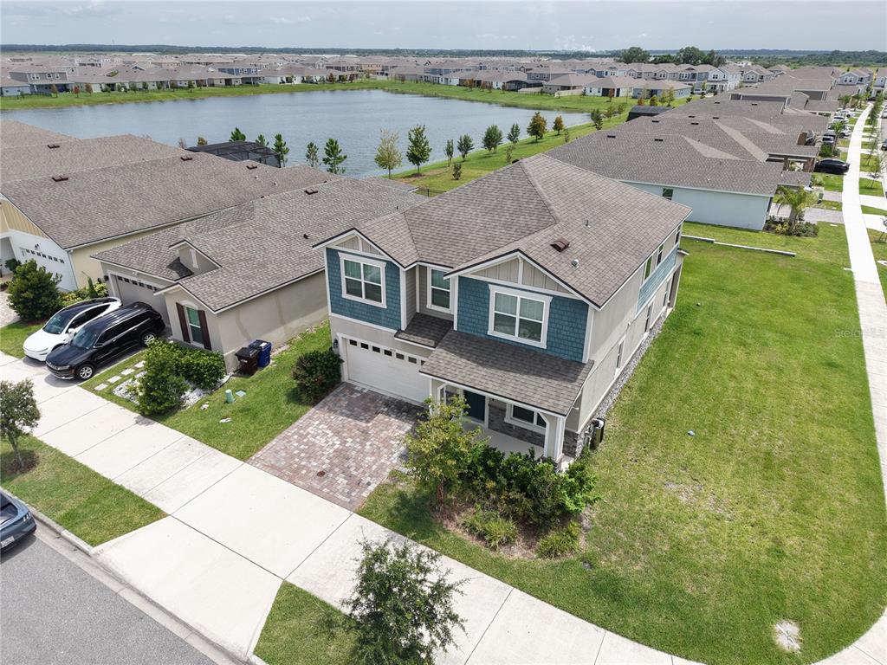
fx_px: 615
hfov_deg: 71.6
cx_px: 444
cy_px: 332
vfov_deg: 56.8
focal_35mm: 24
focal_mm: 8.67
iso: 180
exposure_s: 1/4000
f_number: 1.8
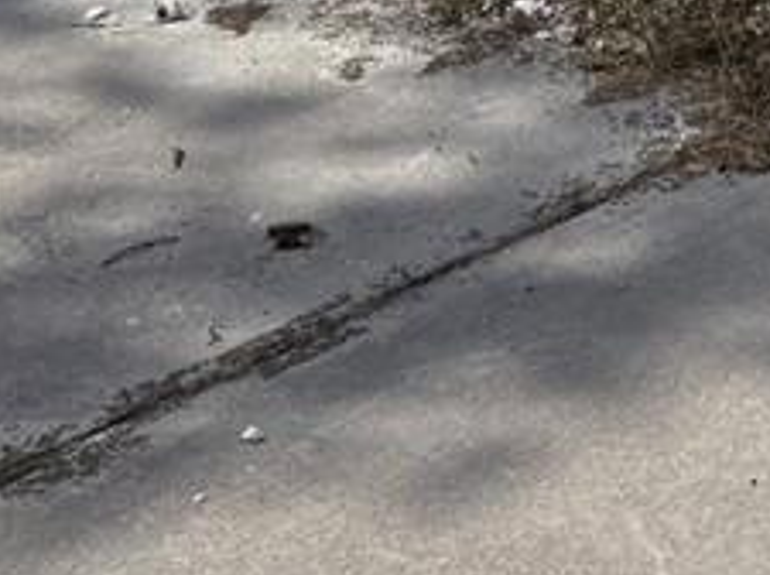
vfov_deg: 7.4
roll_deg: +0.7
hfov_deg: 10.9
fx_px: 3798
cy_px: -1273
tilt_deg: -2.5
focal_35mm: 171
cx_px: 1304
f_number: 1.78
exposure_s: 1/4673
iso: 80
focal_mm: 6.76
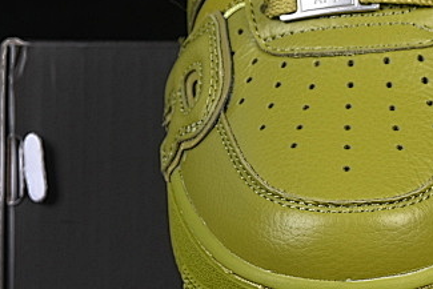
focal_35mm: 249
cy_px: 65
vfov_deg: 5.5
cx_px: 530
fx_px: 2996
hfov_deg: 8.2
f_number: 7.1
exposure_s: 1/80
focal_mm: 50
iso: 160
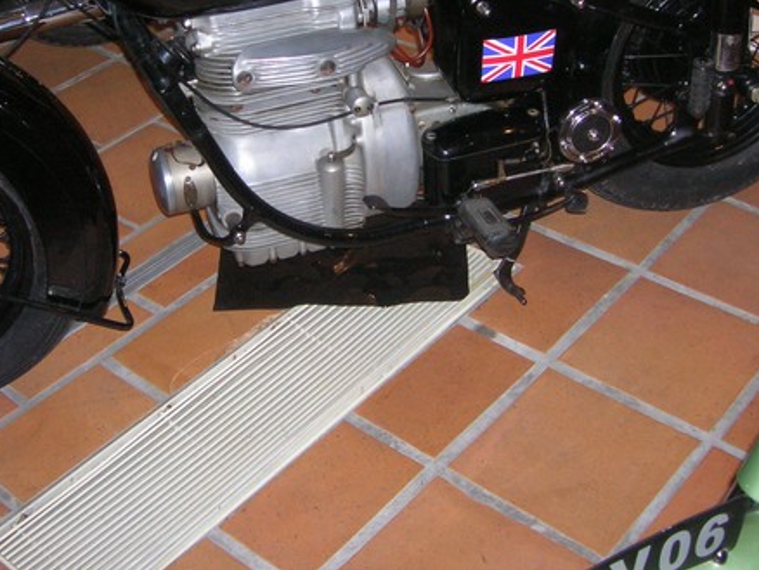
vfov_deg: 26.1
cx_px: 339
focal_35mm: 55
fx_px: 1207
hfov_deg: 34.9
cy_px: 112
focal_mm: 5.7
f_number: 2.9
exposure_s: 1/60.1
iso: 147
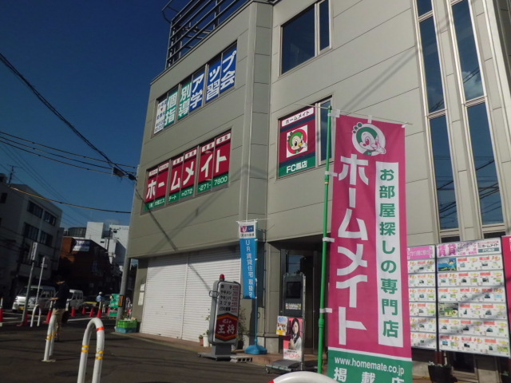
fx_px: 384
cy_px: 192
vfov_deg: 53.1
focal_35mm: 26
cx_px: 256
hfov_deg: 67.3
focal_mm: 4.7
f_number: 7.9
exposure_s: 1/500
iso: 64
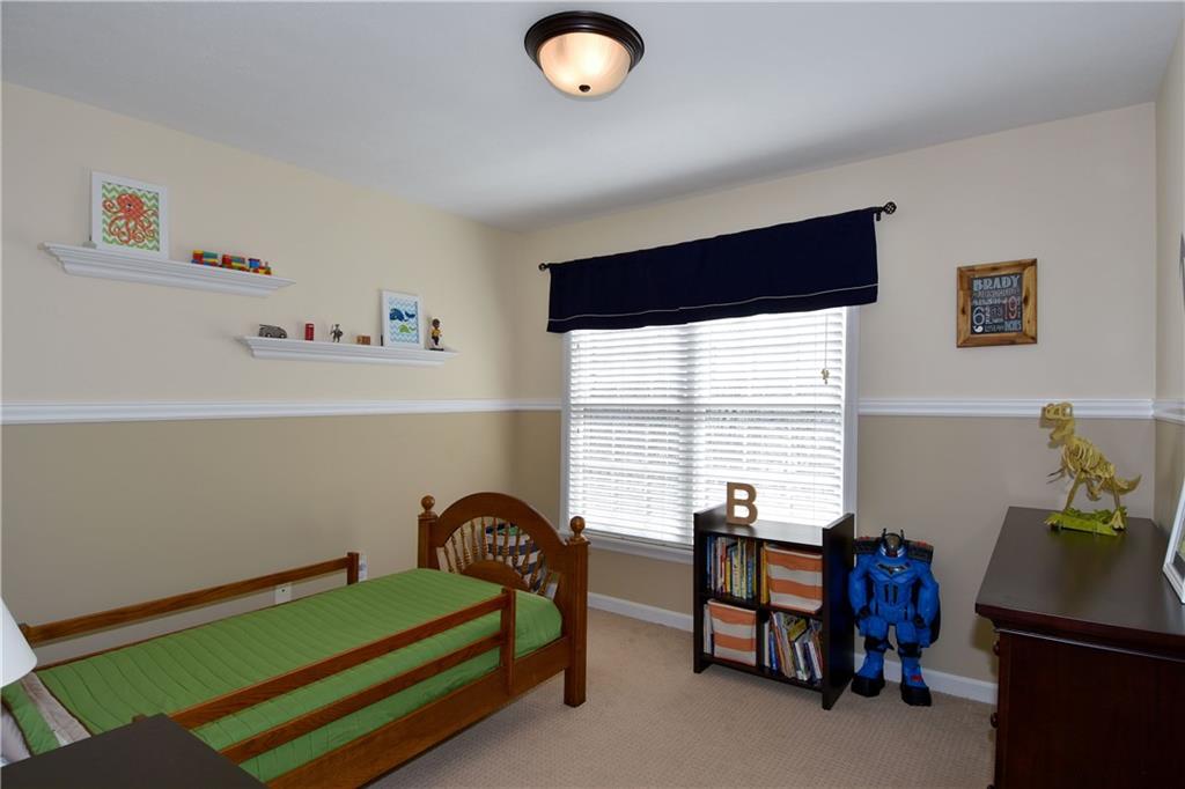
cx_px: 592
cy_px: 394
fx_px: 592
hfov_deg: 90.0
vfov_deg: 67.3
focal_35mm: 18
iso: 100
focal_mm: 12
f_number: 5.6
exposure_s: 1/160
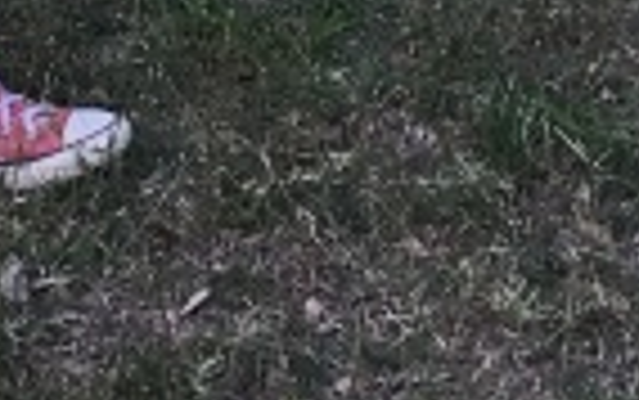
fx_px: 3852
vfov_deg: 5.4
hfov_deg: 9.5
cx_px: 238
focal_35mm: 221
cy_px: -1047
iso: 25
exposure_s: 1/162
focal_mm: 4.15
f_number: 2.2
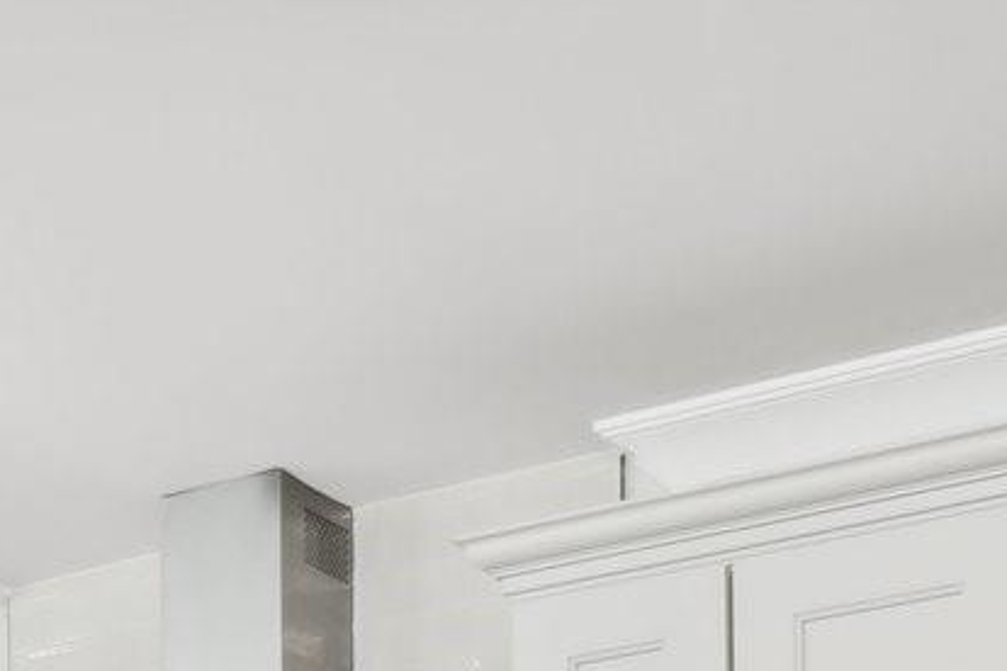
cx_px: 462
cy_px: 1557
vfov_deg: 12.4
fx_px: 2489
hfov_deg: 22.9
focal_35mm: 89
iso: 400
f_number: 8
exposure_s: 1/30
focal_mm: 18
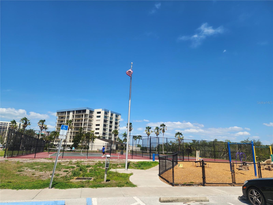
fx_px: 181
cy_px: 102
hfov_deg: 73.9
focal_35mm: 23
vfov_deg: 58.9
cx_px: 136
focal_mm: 6.4
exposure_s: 1/1425
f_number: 1.8
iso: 12
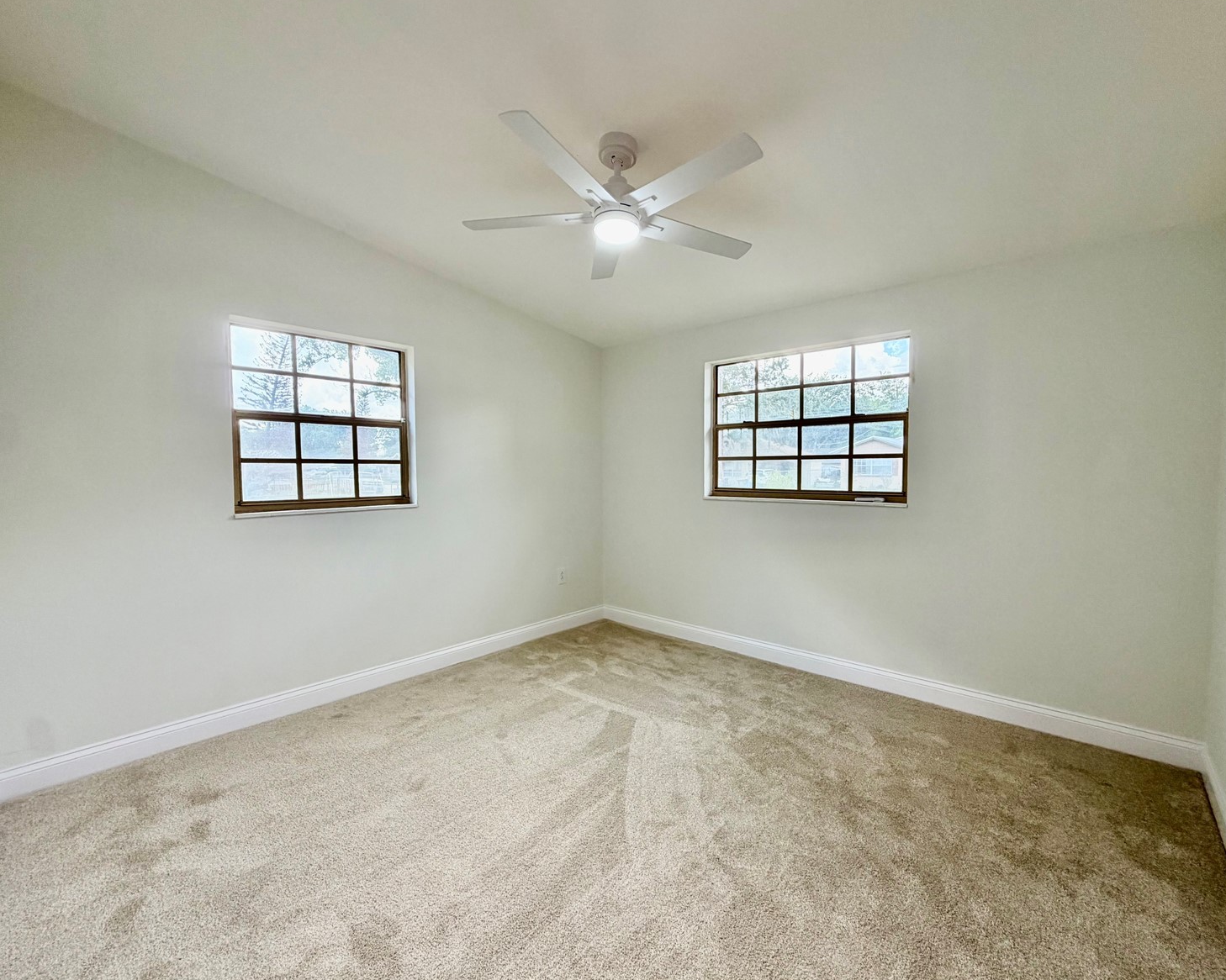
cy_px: 493
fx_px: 544
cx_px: 632
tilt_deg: -2.8
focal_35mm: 15
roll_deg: +0.5
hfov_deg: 96.8
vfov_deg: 84.0
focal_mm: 2.22
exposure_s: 1/121
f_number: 2.2
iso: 125
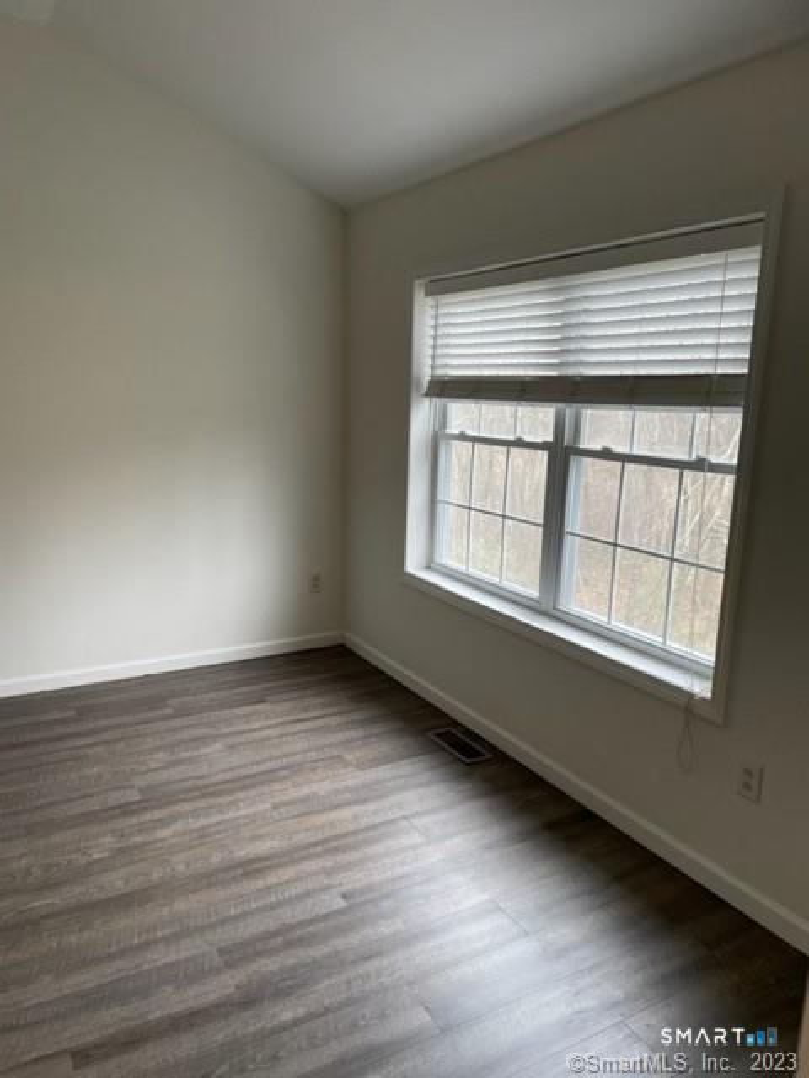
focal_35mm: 26
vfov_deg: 67.3
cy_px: 539
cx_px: 404
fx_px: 810
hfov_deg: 53.1
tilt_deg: -12.0
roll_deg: -1.6
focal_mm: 4.2
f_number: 1.6
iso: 50
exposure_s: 1/120
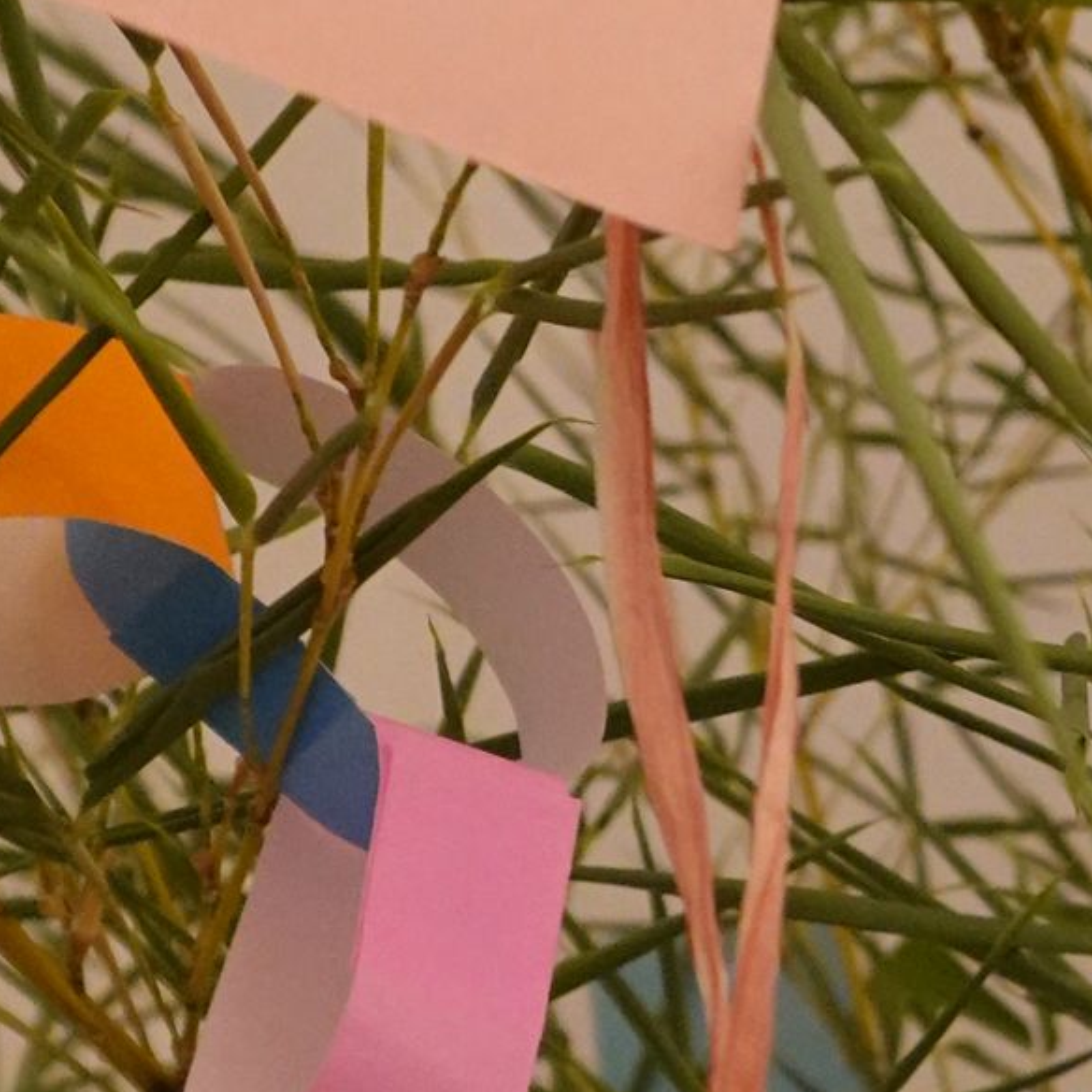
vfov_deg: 13.3
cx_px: 1470
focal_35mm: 131
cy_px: 396
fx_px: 4675
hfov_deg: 12.8
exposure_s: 1/125
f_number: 3.5
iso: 1600
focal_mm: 11.18
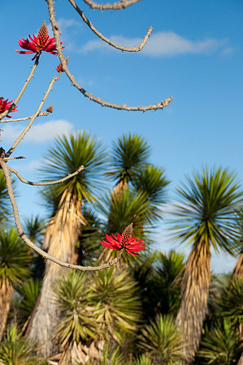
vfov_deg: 26.0
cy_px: 182
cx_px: 122
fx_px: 792
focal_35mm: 78
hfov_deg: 17.5
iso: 400
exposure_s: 1/2500
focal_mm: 52
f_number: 5
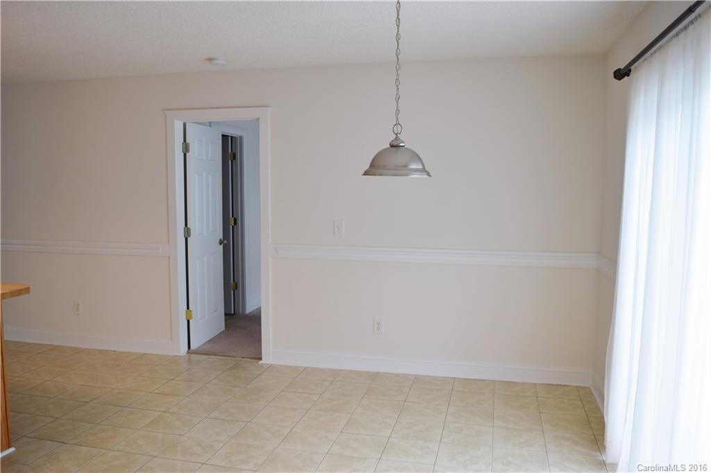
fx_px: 592
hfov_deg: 61.9
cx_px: 356
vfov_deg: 43.6
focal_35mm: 30
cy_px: 236
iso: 400
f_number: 4.5
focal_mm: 20
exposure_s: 1/80
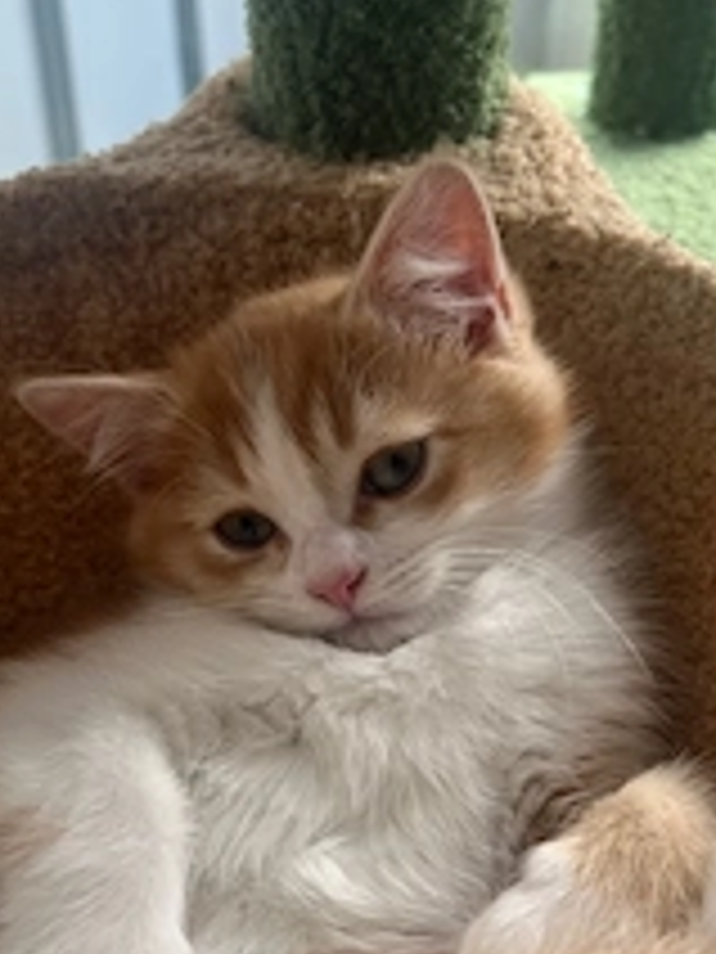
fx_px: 1351
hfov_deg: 29.6
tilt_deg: -37.5
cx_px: 297
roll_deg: +1.9
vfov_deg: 38.5
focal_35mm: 49
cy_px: 639
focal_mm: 5.7
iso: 50
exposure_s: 1/121
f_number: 1.5
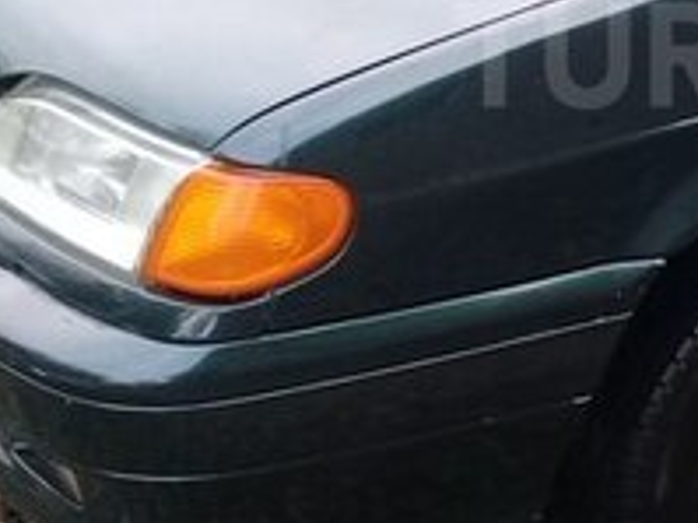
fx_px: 2076
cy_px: 54
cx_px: 814
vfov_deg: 14.2
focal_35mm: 103
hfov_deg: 18.2
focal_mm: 3.3
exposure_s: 1/33
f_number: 2.2
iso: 64
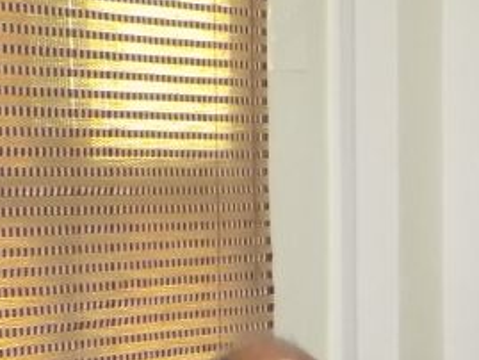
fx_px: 2450
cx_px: 947
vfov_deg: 7.9
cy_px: 823
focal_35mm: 177
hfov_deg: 10.3
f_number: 3.5
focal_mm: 6.6
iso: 400
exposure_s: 1/30
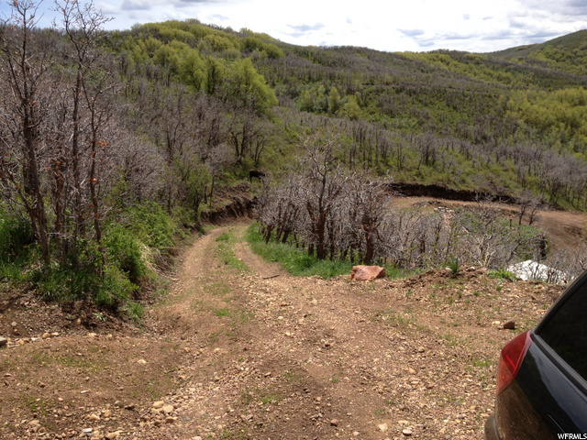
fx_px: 594
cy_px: 220
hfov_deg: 52.6
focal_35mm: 35
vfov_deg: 40.7
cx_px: 294
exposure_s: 1/1577
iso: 50
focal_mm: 4.28
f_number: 2.4
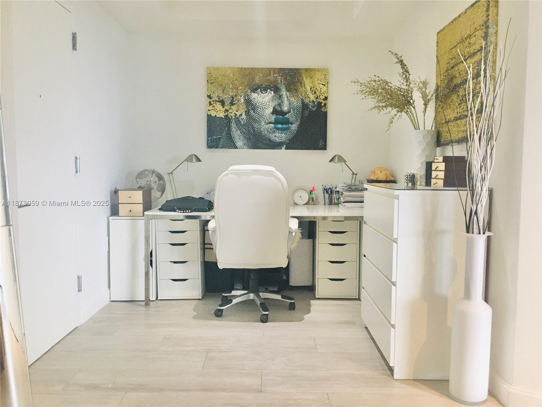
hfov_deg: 61.7
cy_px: 204
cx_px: 271
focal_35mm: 29
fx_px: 454
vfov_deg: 48.2
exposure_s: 1/15
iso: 50
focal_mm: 4.15
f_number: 2.2
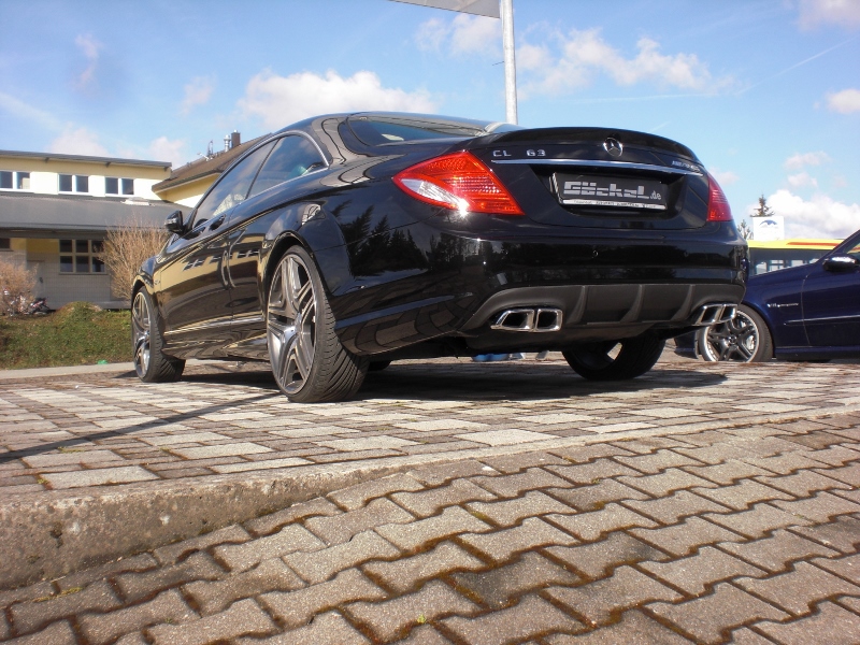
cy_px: 322
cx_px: 430
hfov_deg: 49.0
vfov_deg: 37.7
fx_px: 944
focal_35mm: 38
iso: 64
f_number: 5.6
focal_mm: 6.3
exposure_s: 1/250
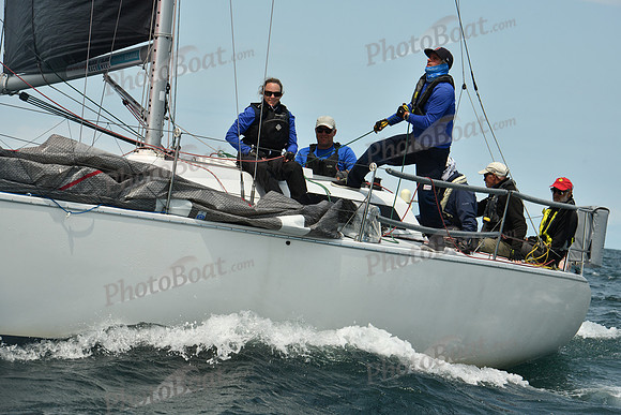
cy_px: 208
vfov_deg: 9.8
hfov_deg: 14.7
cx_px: 310
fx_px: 2415
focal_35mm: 140
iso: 320
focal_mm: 140
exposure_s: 1/1250
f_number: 9
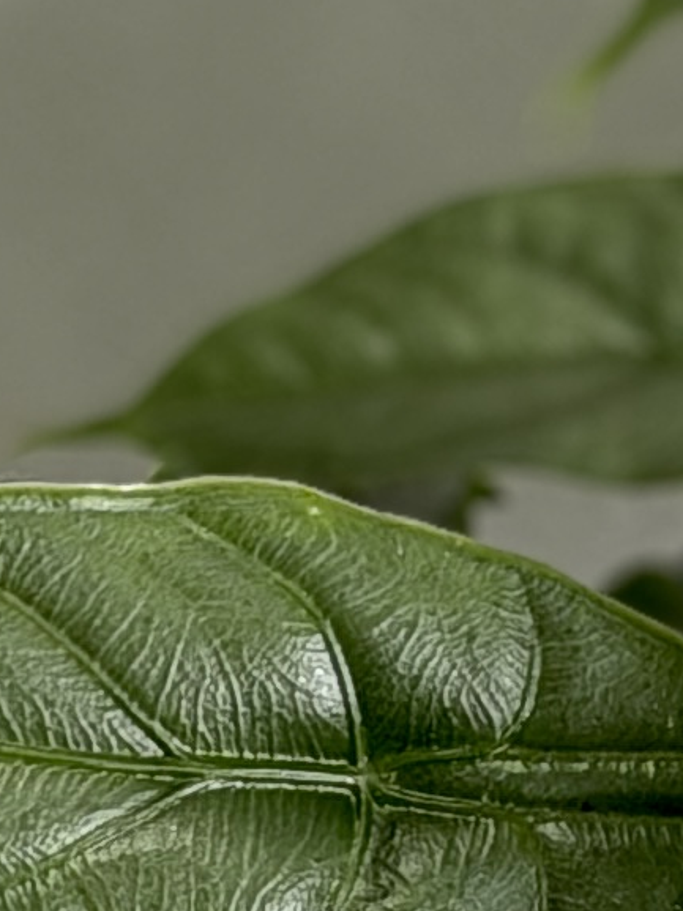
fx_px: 8820
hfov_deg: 4.4
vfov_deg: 5.9
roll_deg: +1.8
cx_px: 1554
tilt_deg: -1.2
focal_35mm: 335
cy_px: -17
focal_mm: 6.76
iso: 50
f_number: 1.78
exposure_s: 1/220
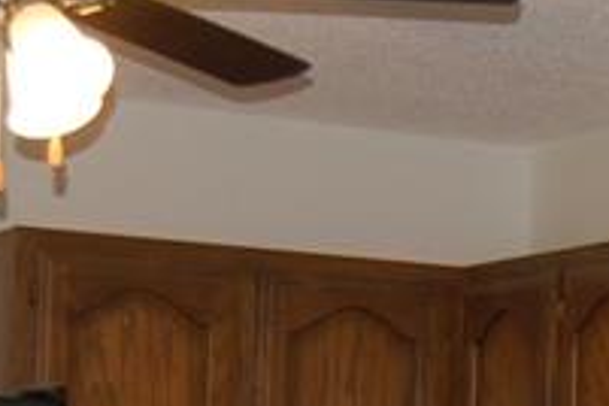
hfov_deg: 11.9
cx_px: 754
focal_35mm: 168
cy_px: 806
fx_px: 2842
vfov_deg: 7.8
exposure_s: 1/60
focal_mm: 22
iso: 400
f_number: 3.8
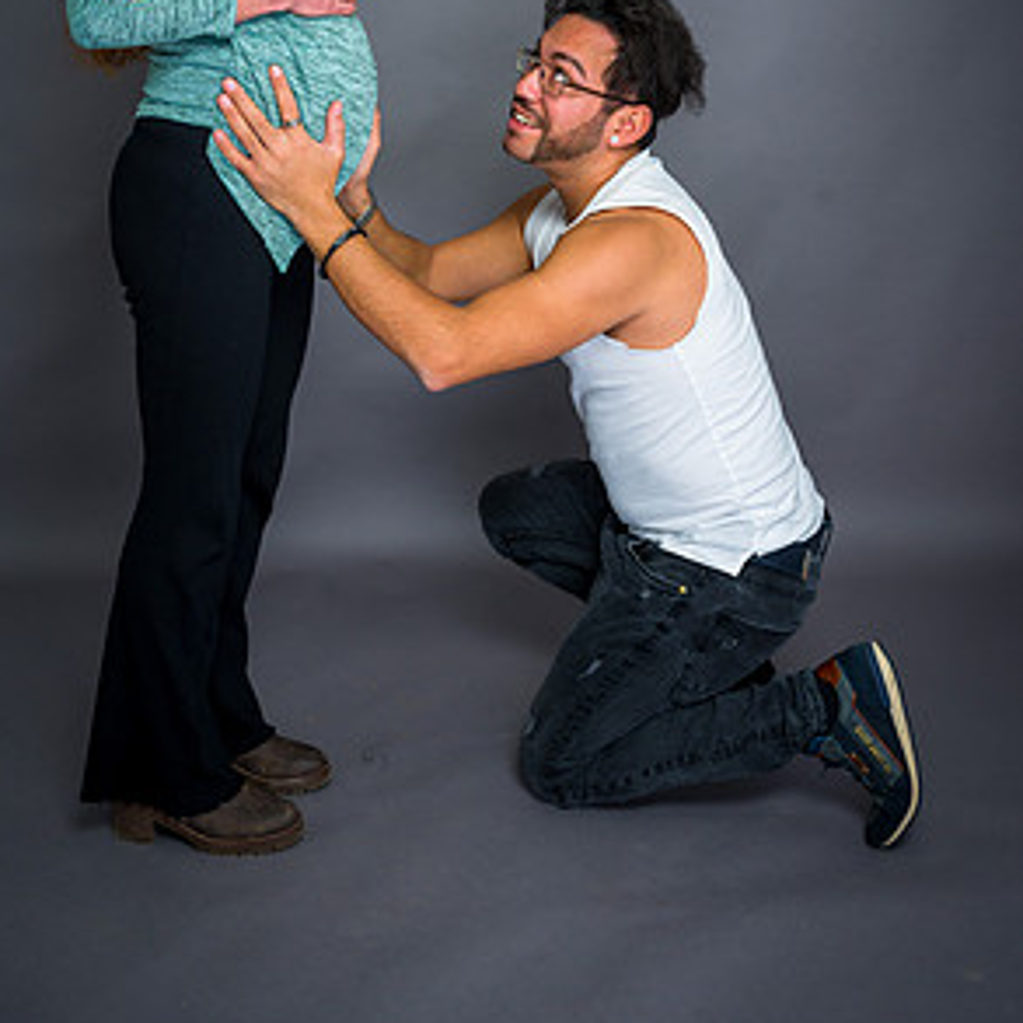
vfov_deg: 36.7
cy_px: 262
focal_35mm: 45
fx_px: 1505
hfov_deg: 37.6
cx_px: 508
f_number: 6.3
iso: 200
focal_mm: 34.5
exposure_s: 1/125
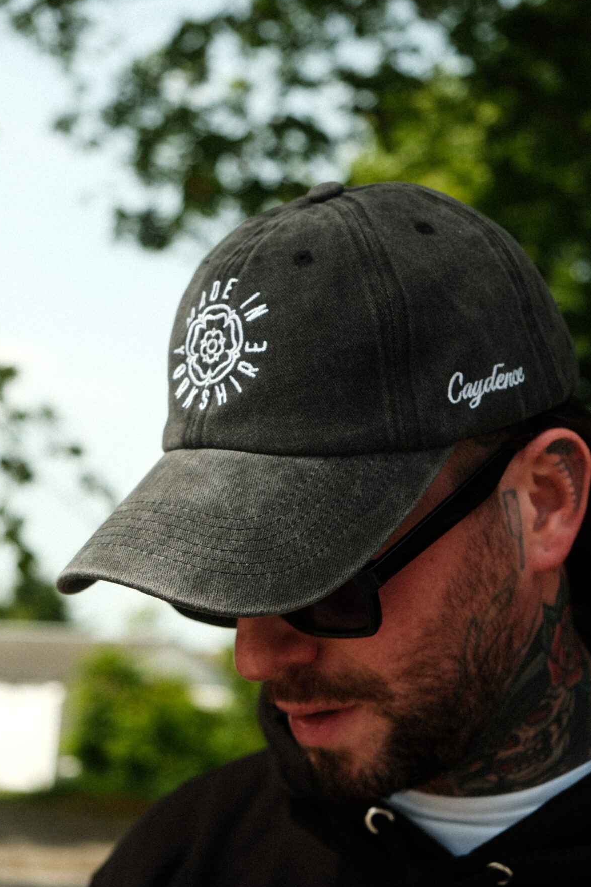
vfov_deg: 35.1
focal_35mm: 57
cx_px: 294
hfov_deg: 23.8
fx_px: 1403
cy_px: 436
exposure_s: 1/640
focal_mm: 37.4
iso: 160
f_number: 4
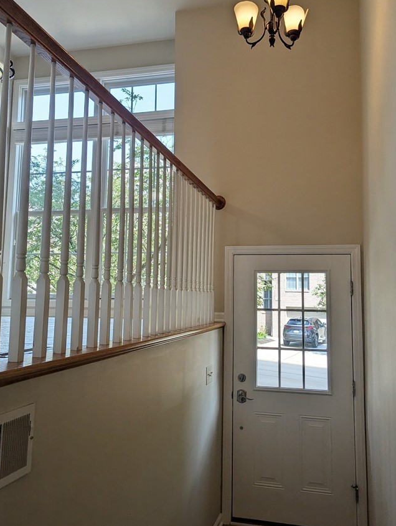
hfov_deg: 48.2
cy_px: 211
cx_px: 177
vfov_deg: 61.1
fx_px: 441
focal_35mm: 29
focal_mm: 6.81
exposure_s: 1/468
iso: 63
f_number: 1.85
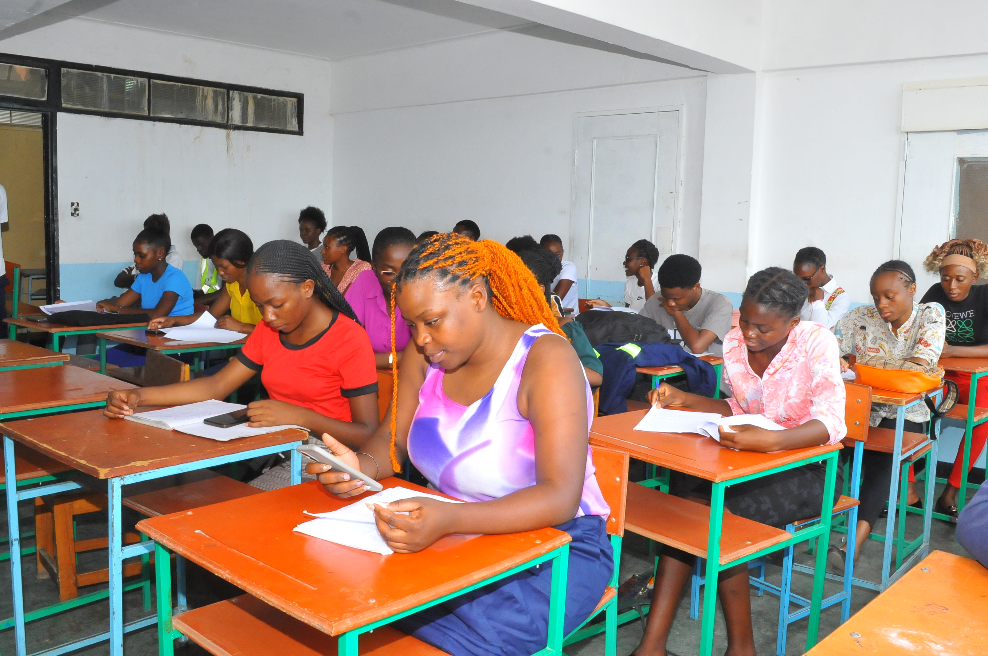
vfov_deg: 39.9
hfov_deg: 57.3
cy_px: 328
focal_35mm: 33
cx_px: 494
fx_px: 905
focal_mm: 22
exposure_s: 1/100
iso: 1600
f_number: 13
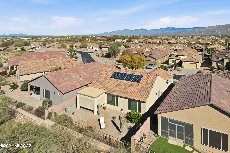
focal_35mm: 22
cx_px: 115
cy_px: 76
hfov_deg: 78.6
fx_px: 141
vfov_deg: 57.2
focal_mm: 8.4
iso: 100
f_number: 2.8
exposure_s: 1/2500
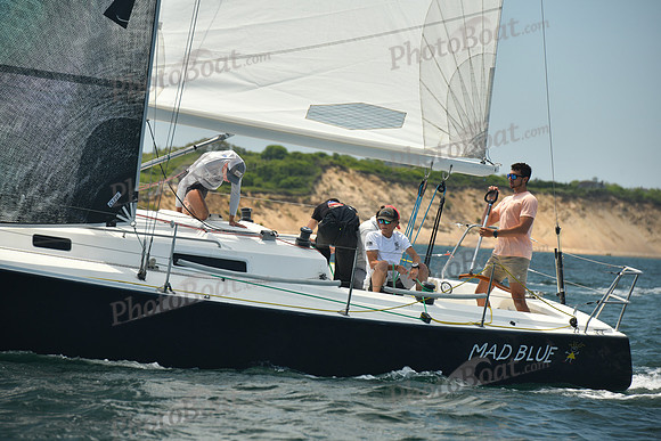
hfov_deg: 10.3
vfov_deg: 6.9
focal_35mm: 200
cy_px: 220
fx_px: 3673
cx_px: 330
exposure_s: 1/640
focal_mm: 200
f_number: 6.3
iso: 320
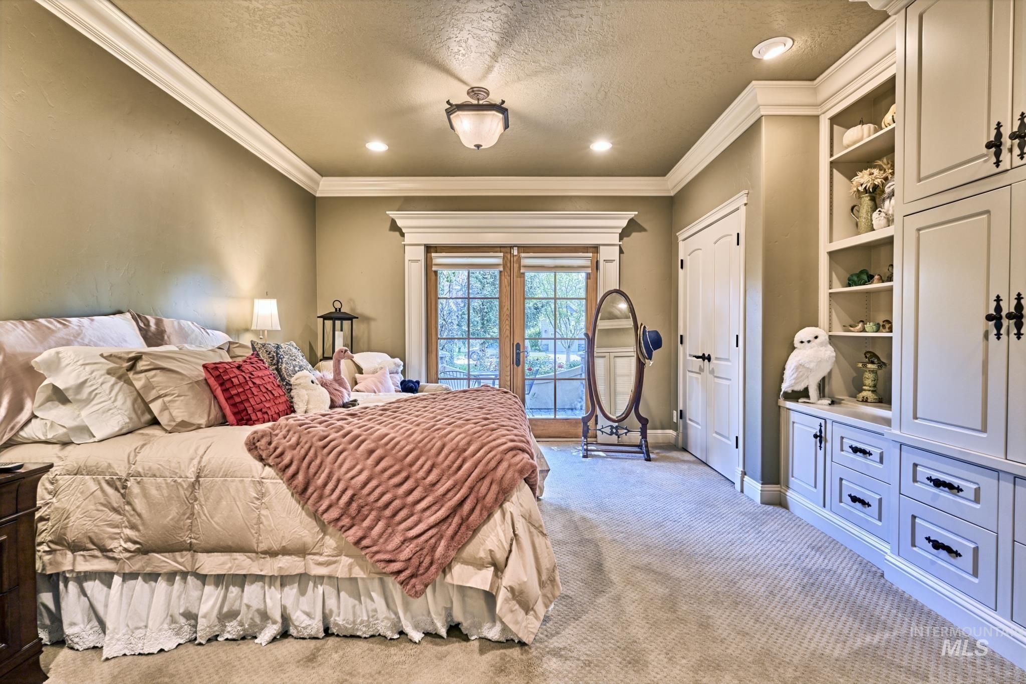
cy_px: 342
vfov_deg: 73.7
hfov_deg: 96.7
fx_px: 456
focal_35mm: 16
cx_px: 513
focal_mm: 16
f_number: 8
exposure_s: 1/8
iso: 100
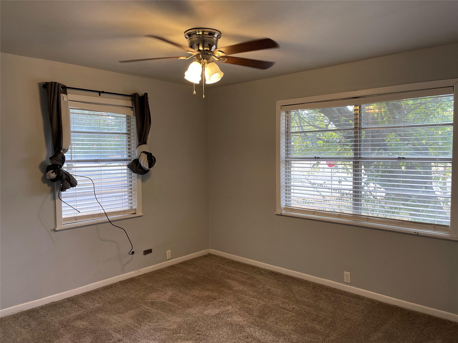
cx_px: 229
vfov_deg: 54.9
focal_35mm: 25
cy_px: 172
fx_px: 331
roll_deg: +0.2
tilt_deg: -4.1
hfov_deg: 69.4
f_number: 1.6
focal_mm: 5.1
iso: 125
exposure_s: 1/120
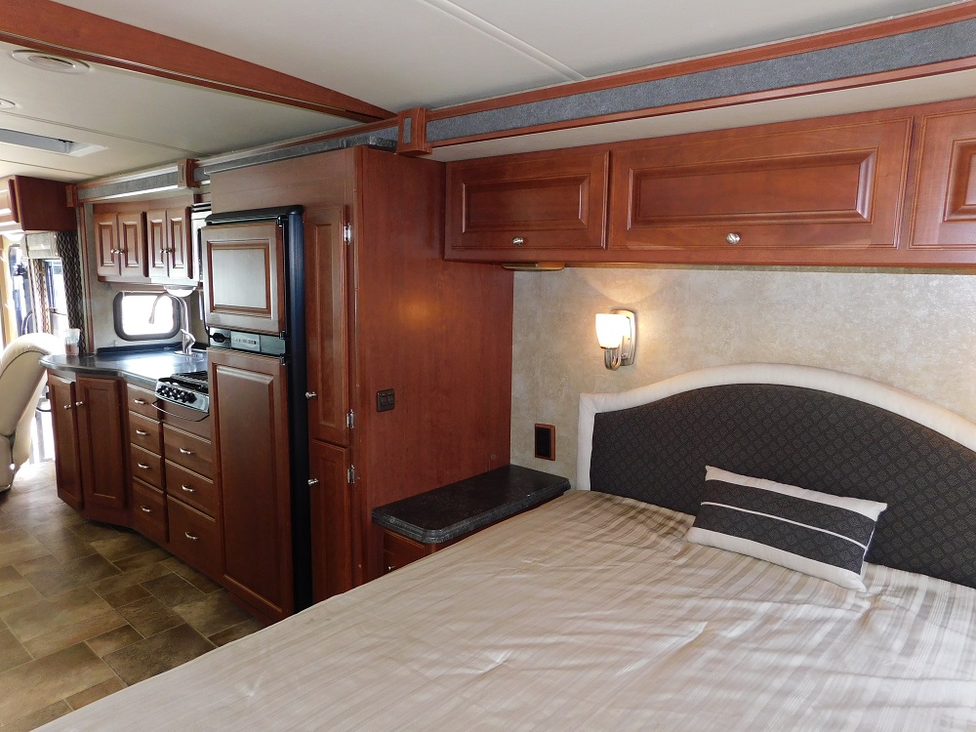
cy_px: 366
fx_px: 648
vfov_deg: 58.9
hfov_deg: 73.9
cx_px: 488
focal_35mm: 23
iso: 200
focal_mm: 4
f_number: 3
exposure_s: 1/30
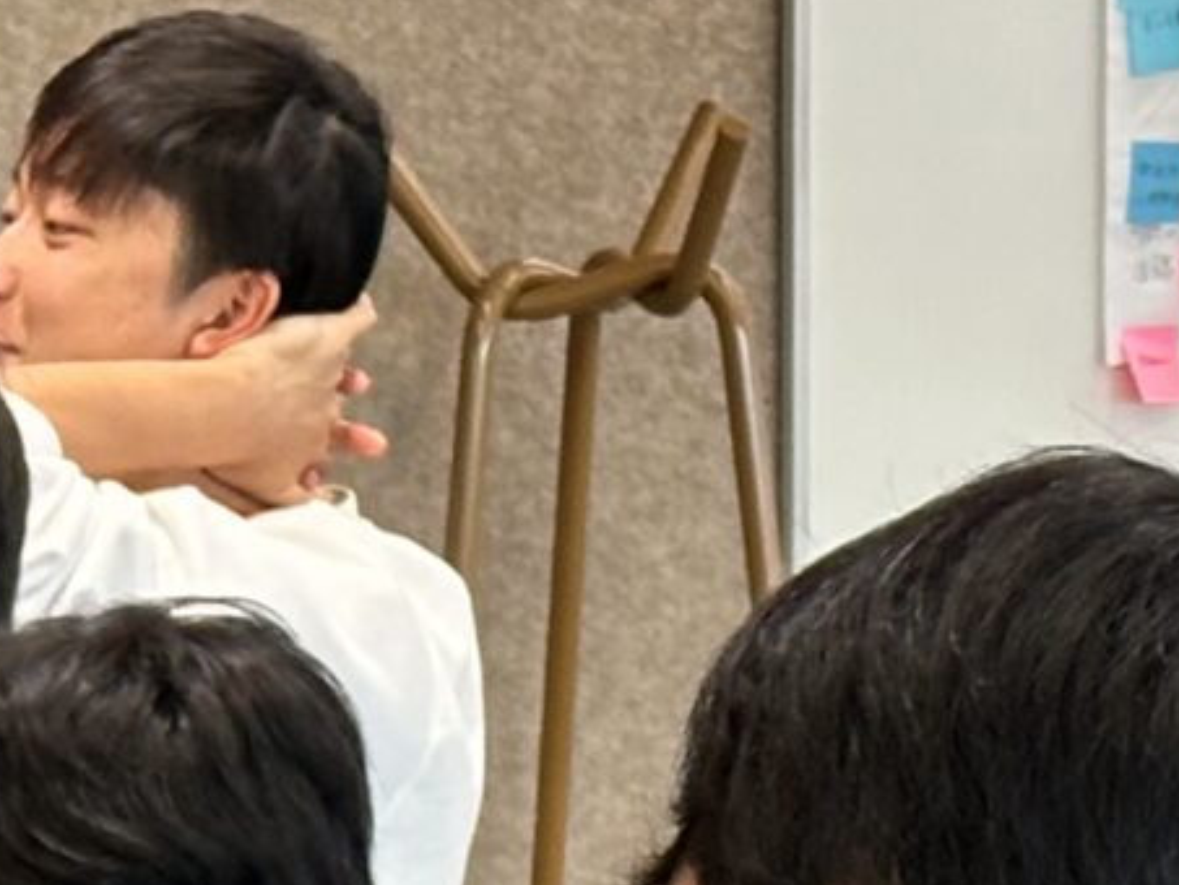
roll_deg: +2.1
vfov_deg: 5.4
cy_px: 1525
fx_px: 9233
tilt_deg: -11.6
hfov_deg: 7.2
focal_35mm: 271
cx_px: -622
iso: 80
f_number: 1.78
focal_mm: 6.86
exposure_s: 1/69
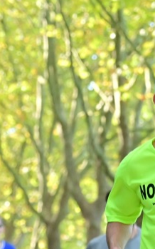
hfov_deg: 3.7
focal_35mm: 350
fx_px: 2367
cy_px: 255
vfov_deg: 6.0
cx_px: 436
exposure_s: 1/800
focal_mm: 75
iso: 720
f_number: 4
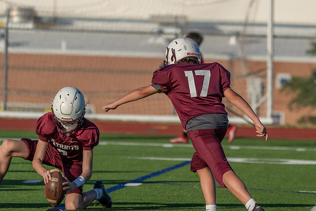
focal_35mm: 426
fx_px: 3739
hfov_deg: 4.8
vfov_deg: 3.2
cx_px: 233
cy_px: 120
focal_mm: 274
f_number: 5.6
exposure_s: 1/1000
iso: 125
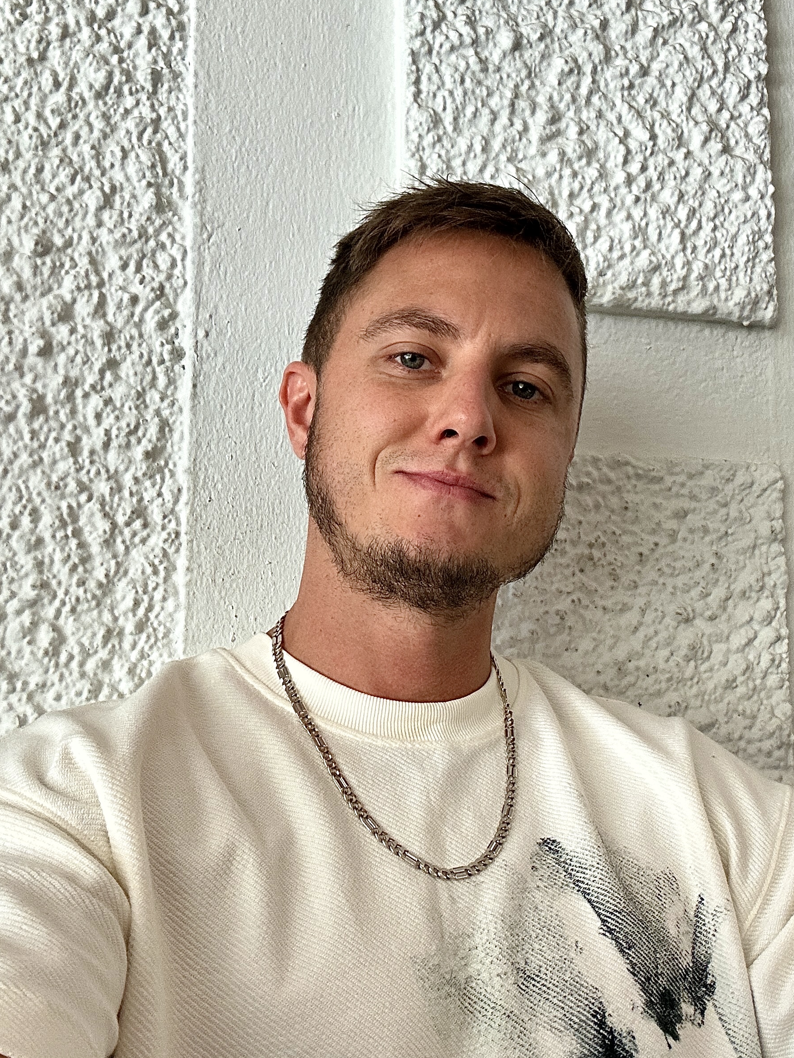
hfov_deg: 36.8
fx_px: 1192
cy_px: 560
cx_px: 435
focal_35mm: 39
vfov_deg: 47.8
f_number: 1.9
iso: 80
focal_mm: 2.69
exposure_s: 1/112
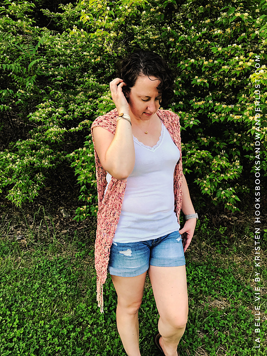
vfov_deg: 63.4
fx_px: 288
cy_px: 178
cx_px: 134
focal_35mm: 28
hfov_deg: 49.7
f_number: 1.8
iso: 20
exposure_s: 1/334
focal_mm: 3.99
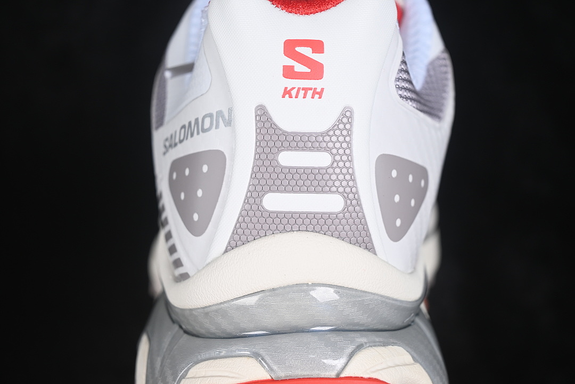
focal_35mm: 75
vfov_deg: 18.2
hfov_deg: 27.0
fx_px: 1198
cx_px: 288
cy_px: 192
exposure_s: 1/80
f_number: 7.1
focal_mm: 50
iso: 160
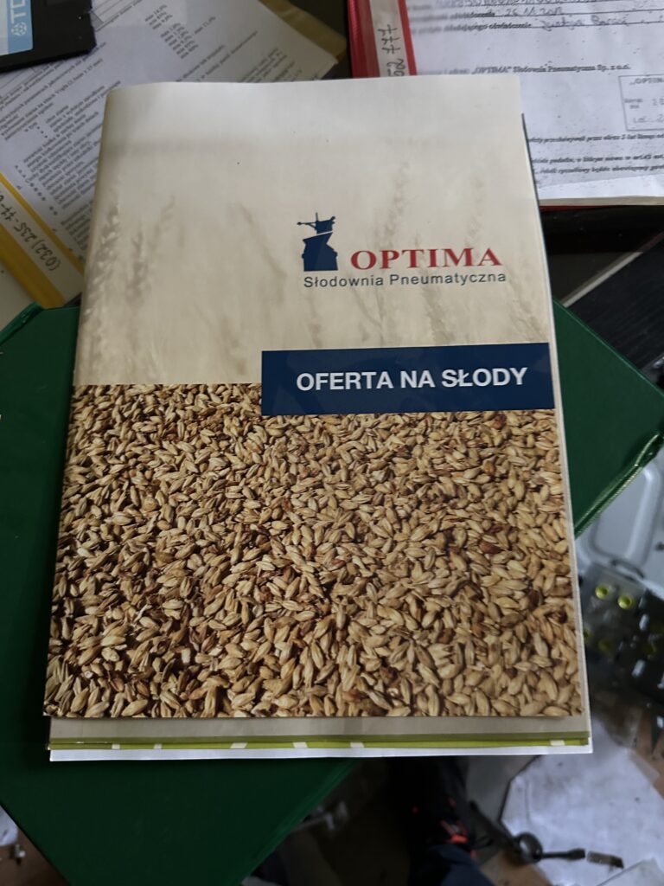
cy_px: 443
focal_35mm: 24
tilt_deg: -78.9
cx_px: 332
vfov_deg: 71.6
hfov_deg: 56.8
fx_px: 614
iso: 1000
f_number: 1.78
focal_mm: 6.86
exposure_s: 1/32
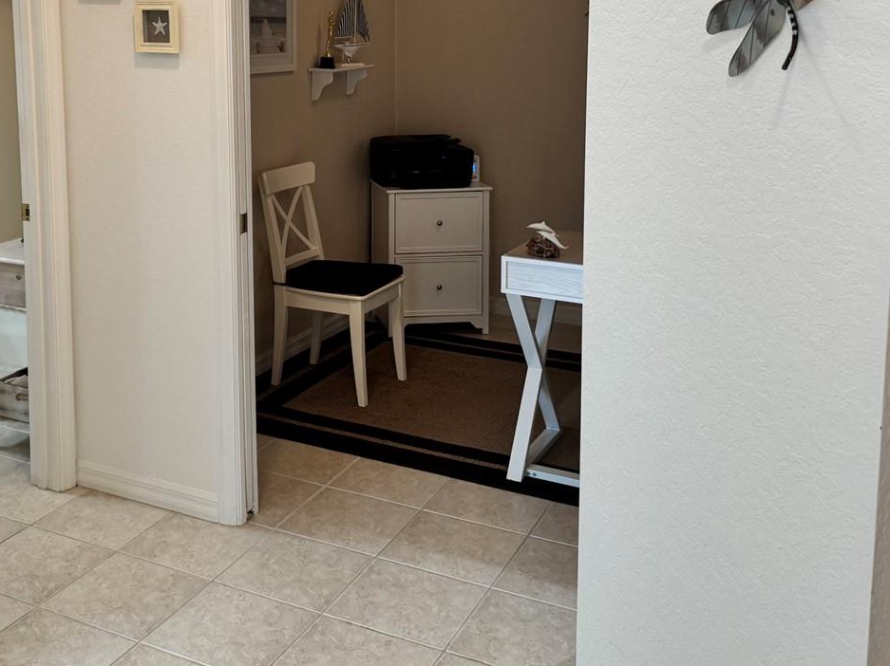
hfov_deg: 44.7
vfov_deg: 34.3
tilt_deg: -7.7
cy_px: 158
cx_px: 254
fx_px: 1054
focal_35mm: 41
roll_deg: +0.7
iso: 160
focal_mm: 6.76
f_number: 1.78
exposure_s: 1/120
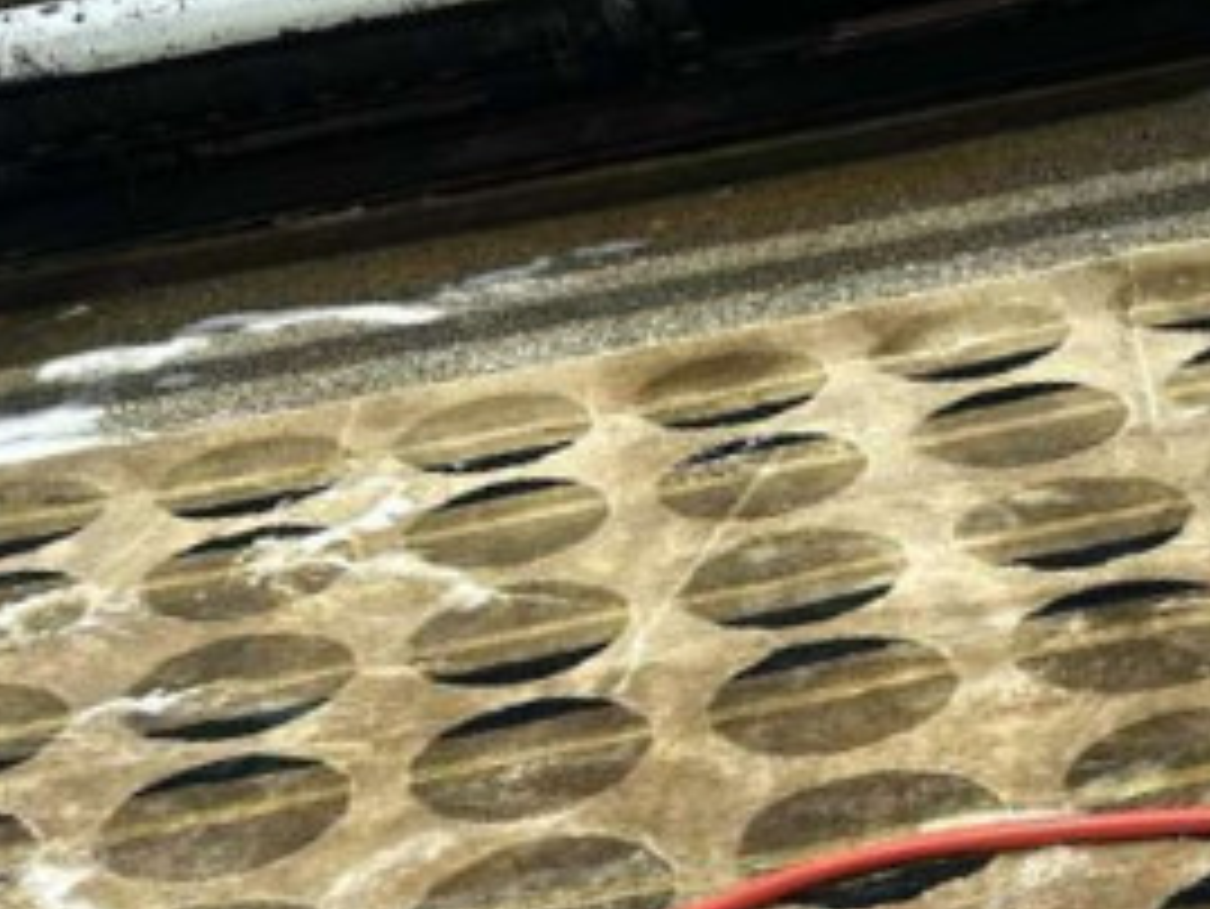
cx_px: 430
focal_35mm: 42
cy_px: 621
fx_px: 1469
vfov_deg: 34.0
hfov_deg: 44.3
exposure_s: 1/121
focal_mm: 4.2
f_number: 1.8
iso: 50
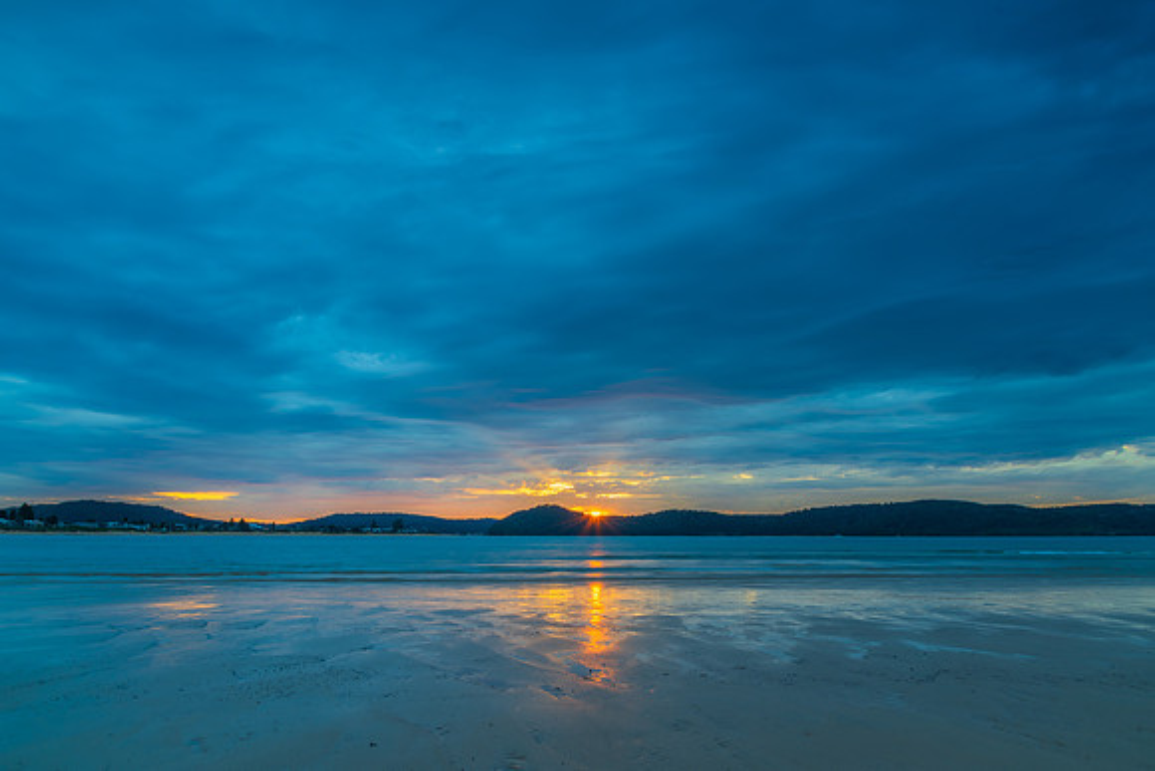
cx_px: 578
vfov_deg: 51.6
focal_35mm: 25
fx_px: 797
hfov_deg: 71.9
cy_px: 386
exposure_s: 1.3
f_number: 11
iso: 31
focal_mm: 24
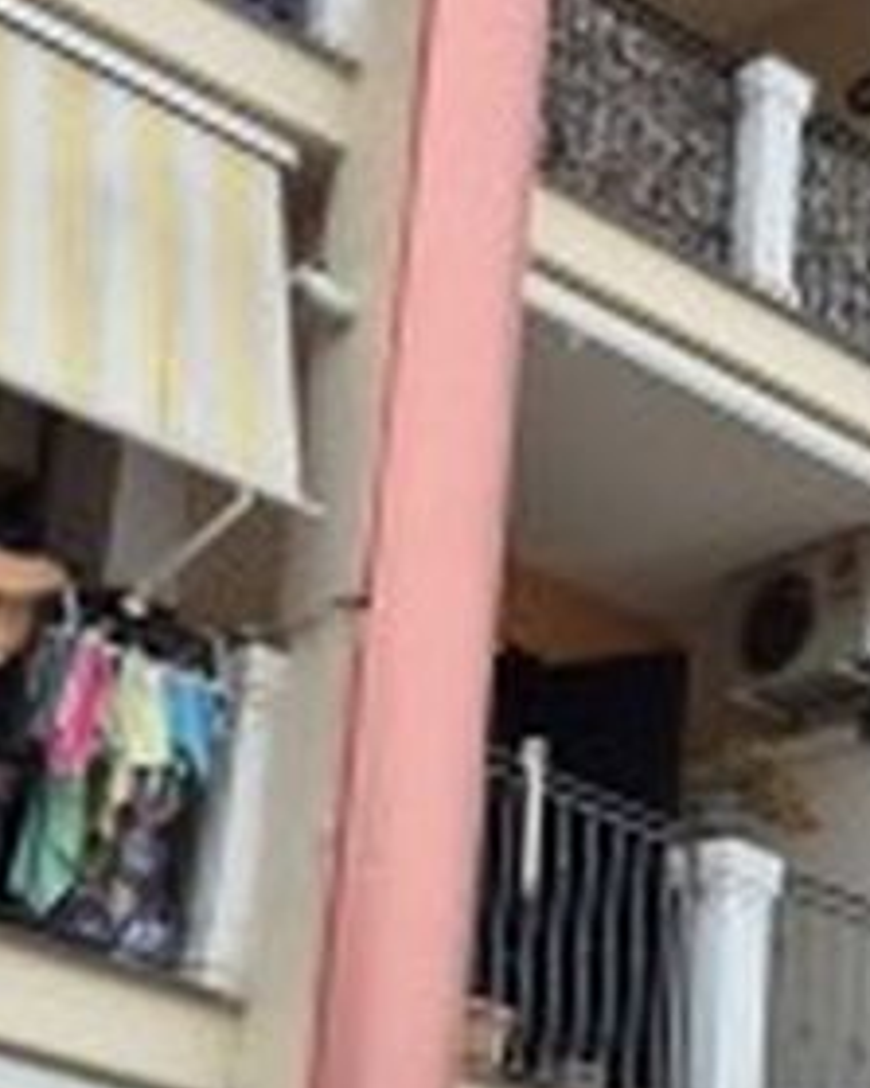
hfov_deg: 17.8
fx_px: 2769
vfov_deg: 22.2
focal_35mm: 86
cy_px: 505
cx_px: 336
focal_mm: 5.4
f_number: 1.8
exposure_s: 1/840
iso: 25
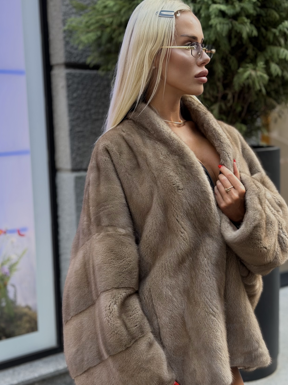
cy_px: 211
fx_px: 654
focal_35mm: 59
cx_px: 153
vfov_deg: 32.7
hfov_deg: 24.8
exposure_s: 1/124
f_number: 1.78
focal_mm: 6.76
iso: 64
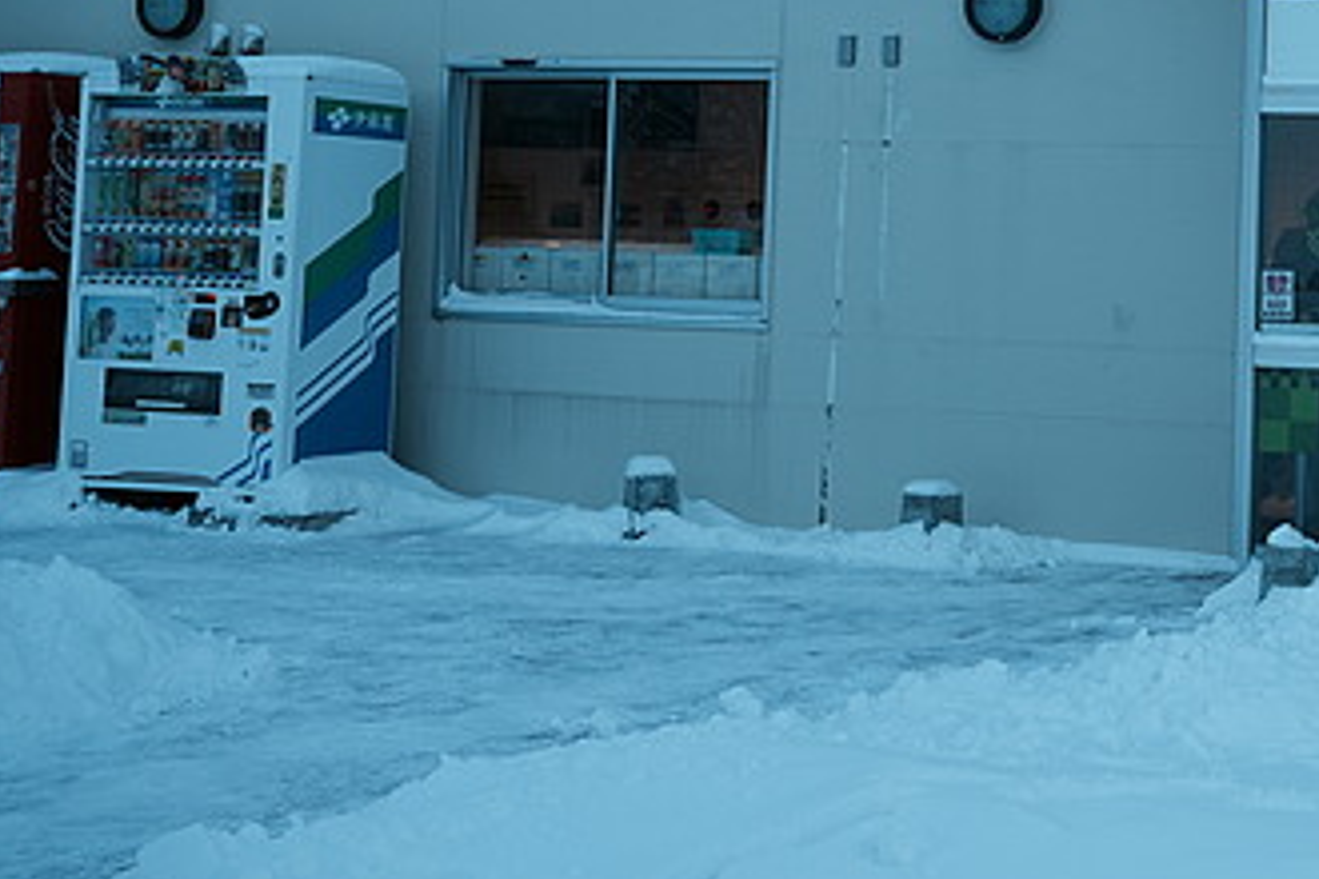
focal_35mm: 72
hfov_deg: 25.9
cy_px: 92
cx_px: 1447
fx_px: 2645
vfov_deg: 18.6
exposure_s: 1/640
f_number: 4
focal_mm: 30.5
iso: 250
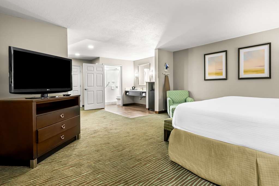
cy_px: 93
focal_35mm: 14
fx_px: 108
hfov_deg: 104.3
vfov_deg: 81.2
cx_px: 140
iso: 400
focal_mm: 14
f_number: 9
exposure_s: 1.3
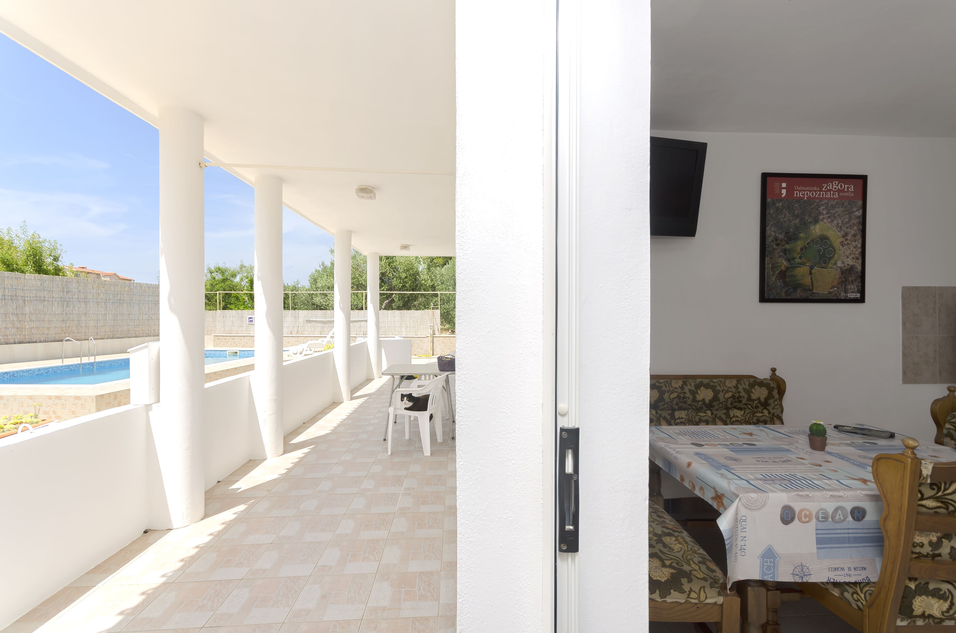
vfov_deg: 77.1
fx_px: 398
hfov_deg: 100.5
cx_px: 478
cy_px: 316
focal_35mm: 15
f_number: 8
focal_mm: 10
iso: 100
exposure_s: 1/200
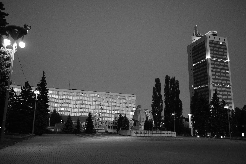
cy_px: 82
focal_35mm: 30
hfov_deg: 61.9
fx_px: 205
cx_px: 123
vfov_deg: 43.6
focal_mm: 20
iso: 2800
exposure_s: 1/30
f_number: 3.8
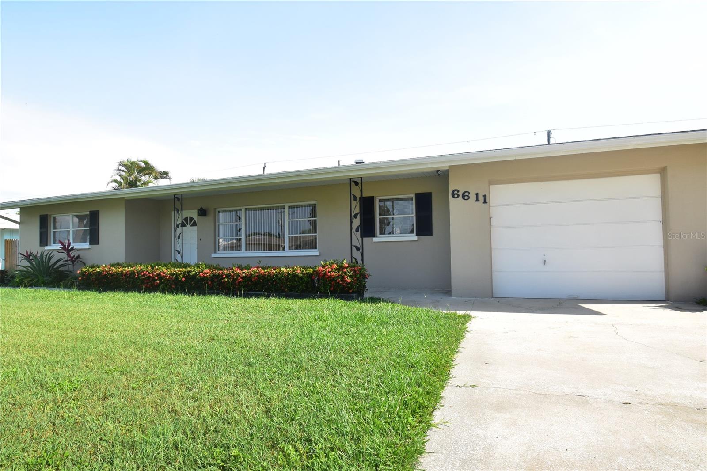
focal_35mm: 20
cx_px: 354
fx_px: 383
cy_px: 236
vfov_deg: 63.2
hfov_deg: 85.4
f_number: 11
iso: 400
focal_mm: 13
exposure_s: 1/400
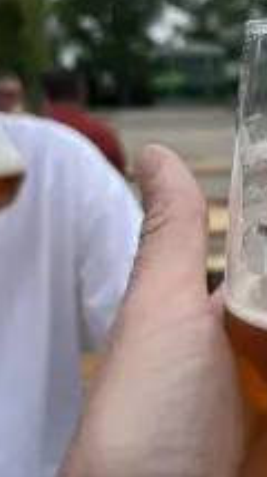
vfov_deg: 39.2
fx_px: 669
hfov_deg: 21.1
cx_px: 316
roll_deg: -0.4
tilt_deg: -8.5
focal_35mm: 53
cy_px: 218
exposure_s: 1/2463
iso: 50
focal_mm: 5.1
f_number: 1.6
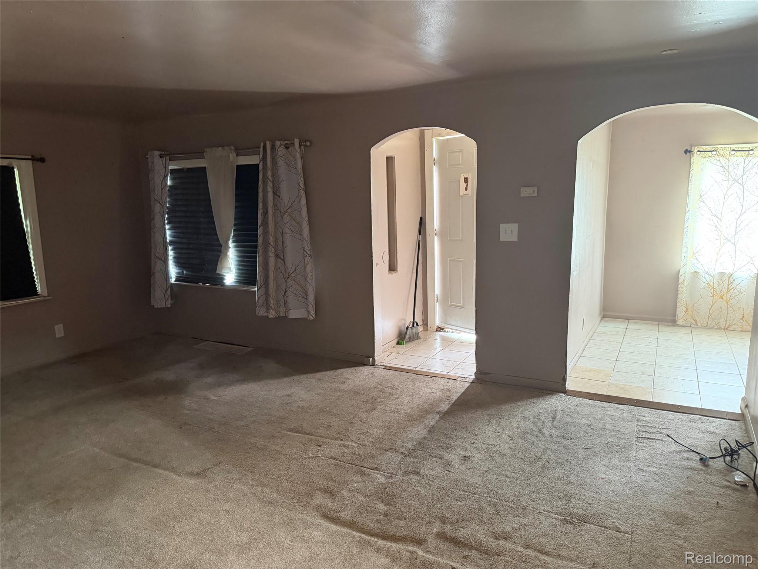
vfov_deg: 56.8
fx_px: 526
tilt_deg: -8.8
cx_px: 379
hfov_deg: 71.6
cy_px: 284
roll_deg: +1.6
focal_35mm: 24
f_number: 1.78
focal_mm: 6.76
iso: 800
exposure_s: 1/52
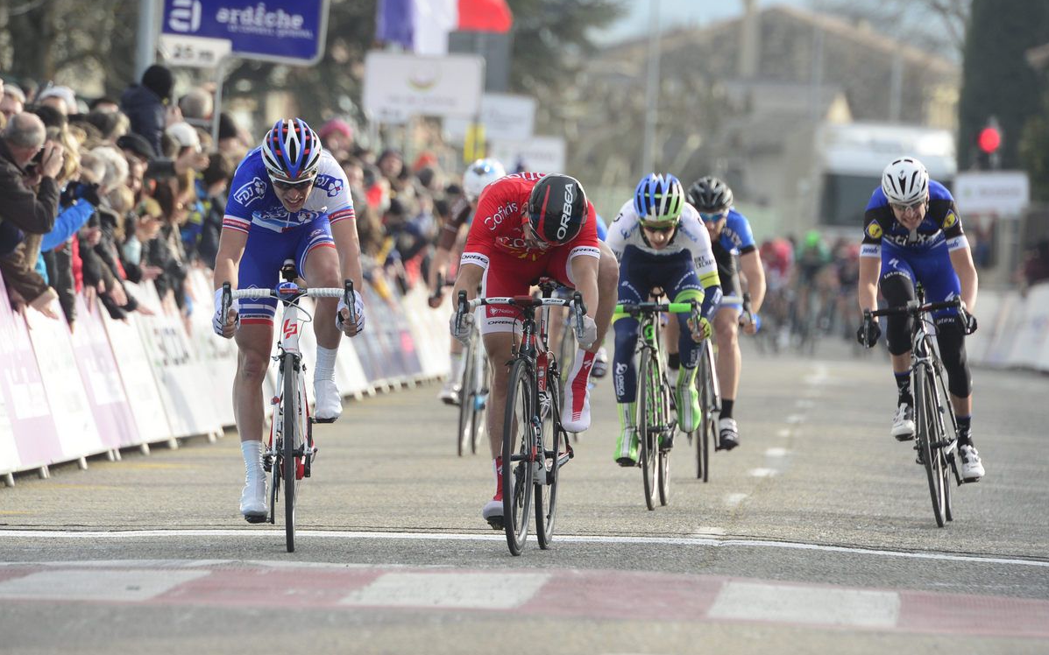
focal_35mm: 398
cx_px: 525
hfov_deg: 5.3
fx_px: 11378
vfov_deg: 3.3
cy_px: 338
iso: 1000
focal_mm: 390
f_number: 8
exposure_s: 1/1000
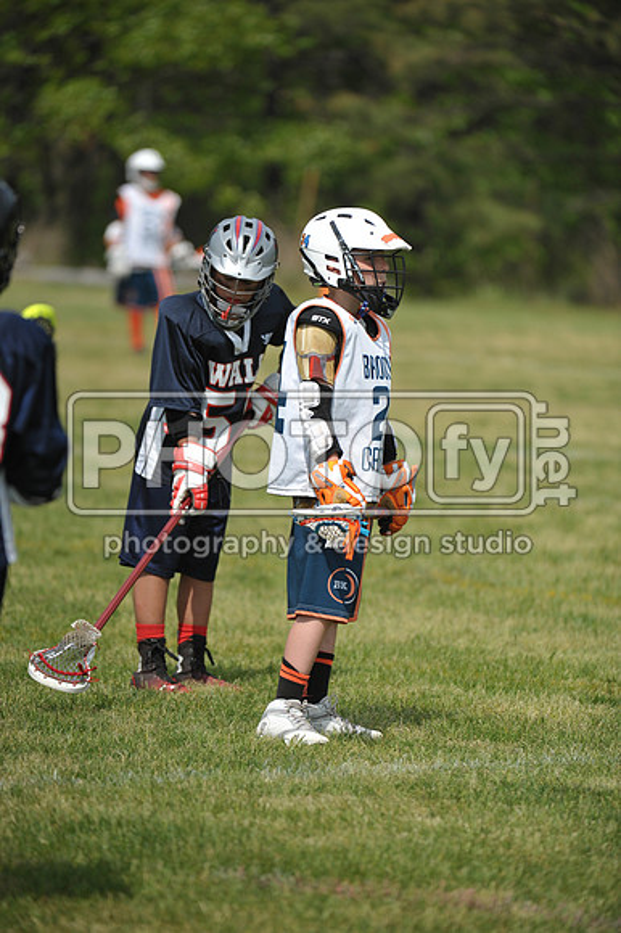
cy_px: 466
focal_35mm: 250
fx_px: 6476
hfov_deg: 5.5
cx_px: 310
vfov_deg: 8.2
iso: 640
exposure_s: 1/6400
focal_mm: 250
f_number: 4
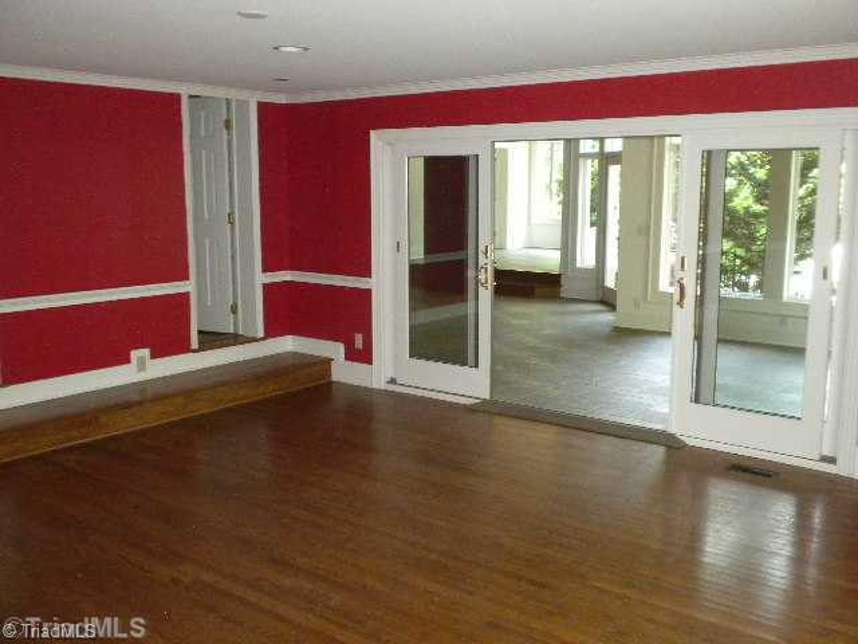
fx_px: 917
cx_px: 429
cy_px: 322
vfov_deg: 38.7
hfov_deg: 50.1
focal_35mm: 37
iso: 483
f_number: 3.5
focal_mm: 6.6
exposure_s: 1/30
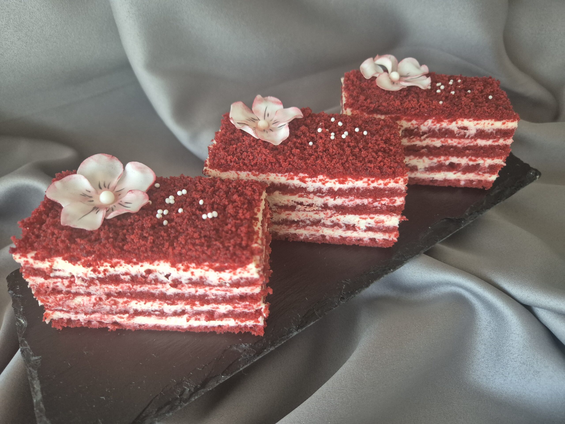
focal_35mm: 23
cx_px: 282
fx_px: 375
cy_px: 212
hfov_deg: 73.9
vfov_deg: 58.9
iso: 800
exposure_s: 1/100
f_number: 1.8
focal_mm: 5.4
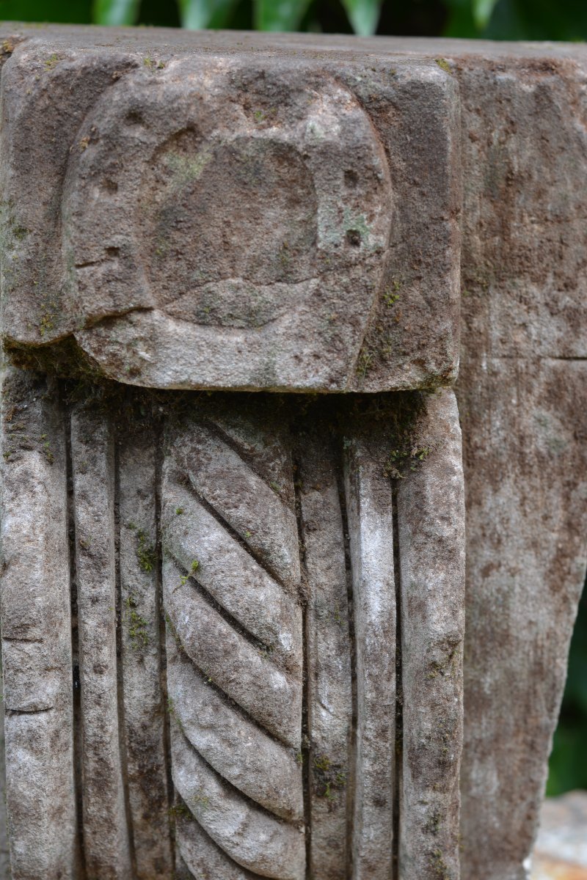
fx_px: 1834
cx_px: 294
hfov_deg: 18.2
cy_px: 440
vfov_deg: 27.0
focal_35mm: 75
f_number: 4
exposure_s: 1/60
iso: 100
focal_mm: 50
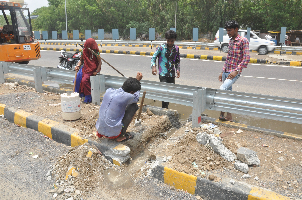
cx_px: 151
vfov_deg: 47.8
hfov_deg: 67.4
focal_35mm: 27
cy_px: 100
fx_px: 226
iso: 400
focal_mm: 18
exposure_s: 1/125
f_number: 18
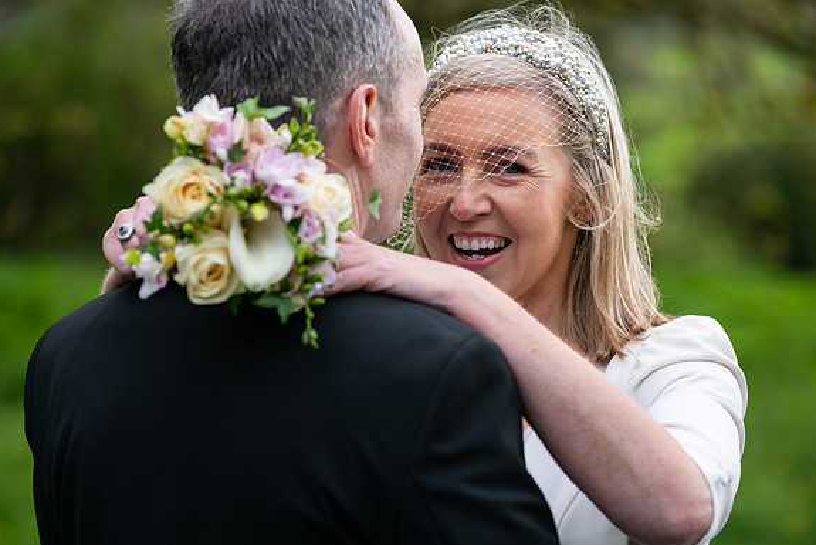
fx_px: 2744
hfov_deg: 16.9
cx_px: 406
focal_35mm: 121
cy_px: 273
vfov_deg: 11.3
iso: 160
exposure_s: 1/160
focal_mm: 120
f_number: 3.5
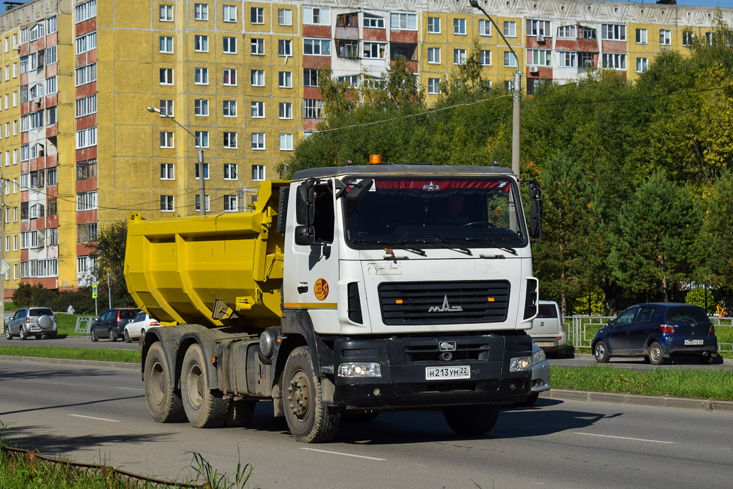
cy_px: 244
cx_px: 366
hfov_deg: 24.6
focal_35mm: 82
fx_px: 1680
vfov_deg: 16.6
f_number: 7.1
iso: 200
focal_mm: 55
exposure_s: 1/1600
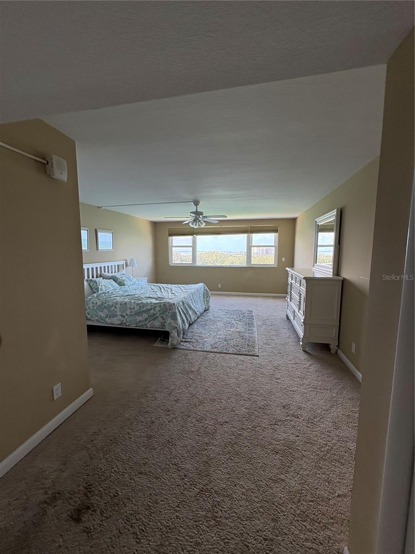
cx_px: 208
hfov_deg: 85.7
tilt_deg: -5.4
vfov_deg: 102.1
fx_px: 224
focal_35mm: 14
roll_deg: -0.3
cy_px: 277
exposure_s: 1/131
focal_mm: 2.22
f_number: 2.2
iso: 80
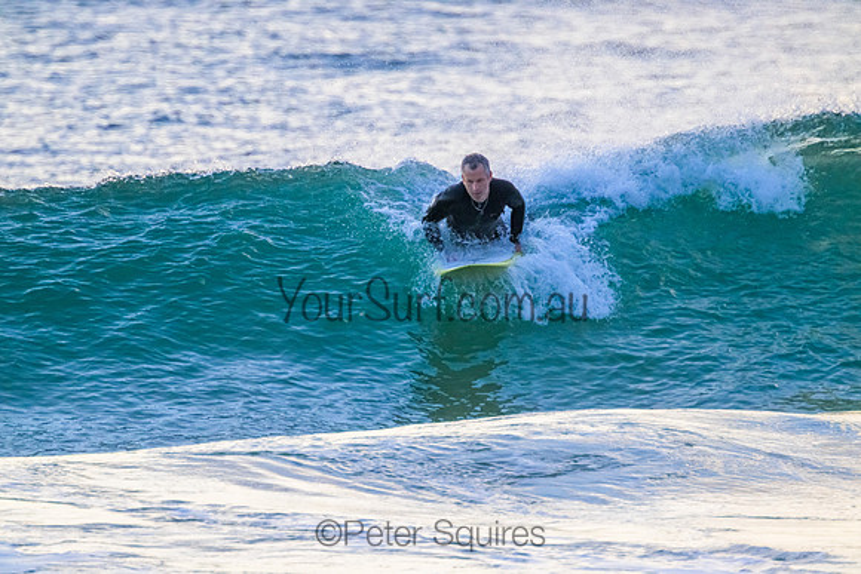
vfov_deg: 1.7
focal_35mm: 800
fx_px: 19137
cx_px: 430
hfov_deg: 2.6
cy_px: 287
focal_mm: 800
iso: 4500
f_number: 11
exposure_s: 1/1250
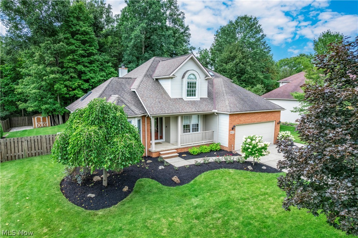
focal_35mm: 22
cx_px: 179
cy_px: 119
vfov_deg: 57.2
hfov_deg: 78.6
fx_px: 219
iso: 100
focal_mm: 8.38
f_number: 2.8
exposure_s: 1/1250
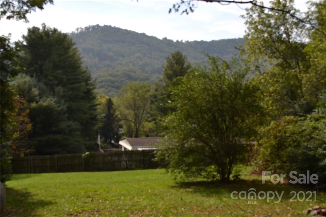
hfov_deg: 43.6
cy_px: 108
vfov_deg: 29.8
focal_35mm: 45
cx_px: 163
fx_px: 407
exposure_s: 1/200
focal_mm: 30
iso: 100
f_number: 6.3
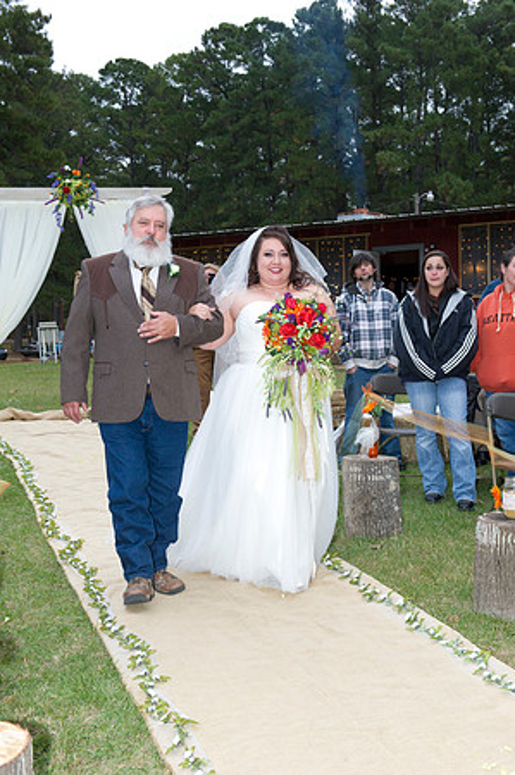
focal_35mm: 50
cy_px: 388
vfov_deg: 39.6
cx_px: 258
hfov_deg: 26.9
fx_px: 1075
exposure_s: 1/160
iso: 800
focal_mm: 50
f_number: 8
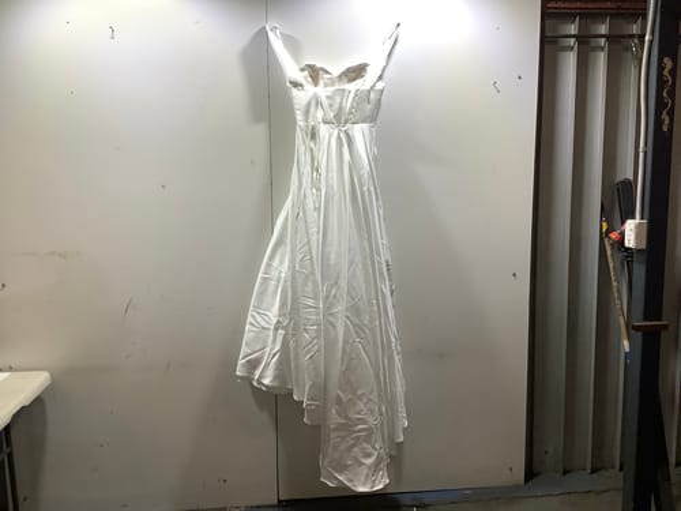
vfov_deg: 45.4
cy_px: 256
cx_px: 340
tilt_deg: -8.2
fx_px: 610
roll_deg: +2.4
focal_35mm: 31
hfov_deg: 58.4
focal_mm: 3.3
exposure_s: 1/100
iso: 50
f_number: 2.4
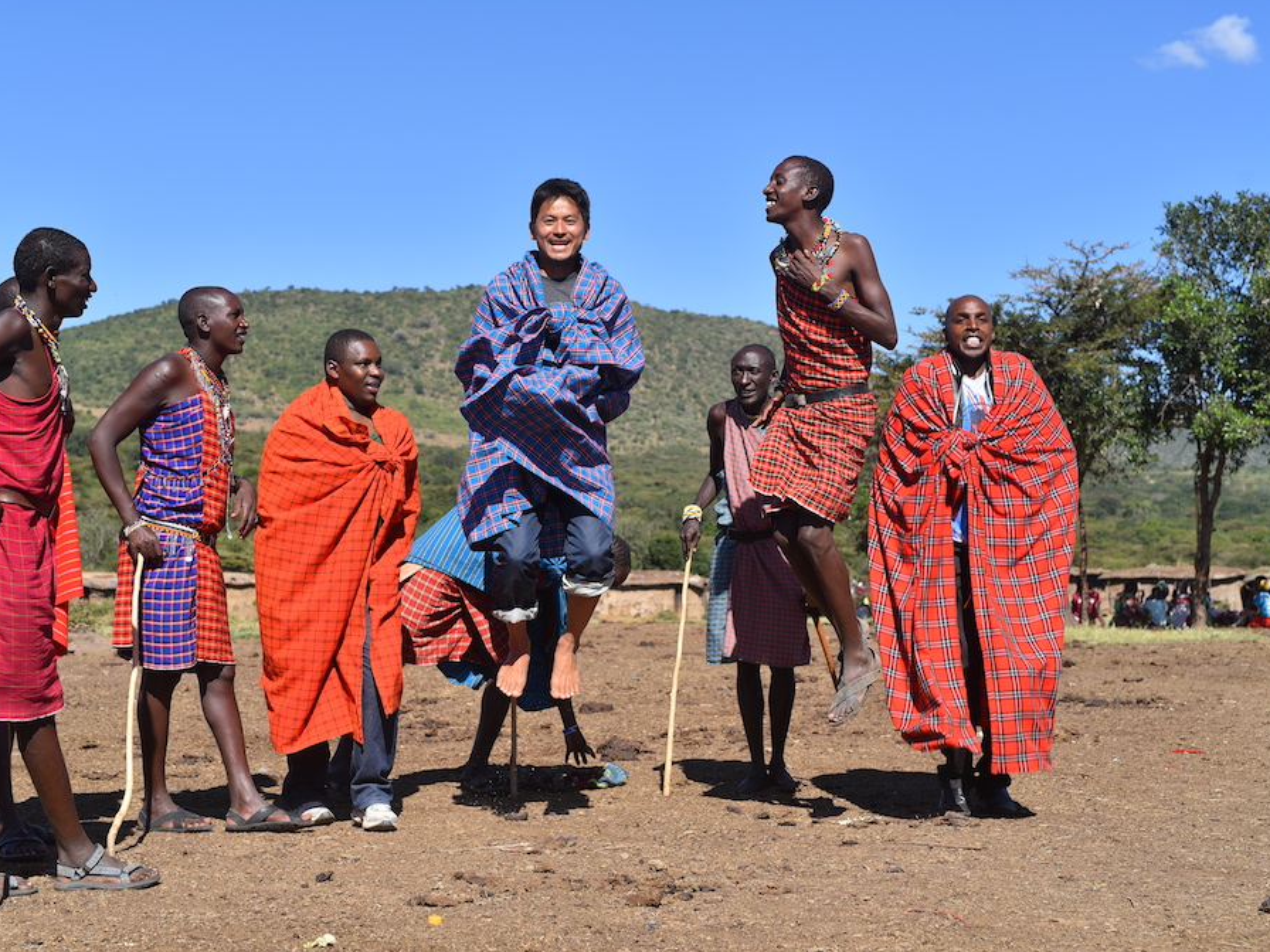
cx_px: 585
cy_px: 470
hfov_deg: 34.9
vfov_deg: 26.6
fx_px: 2018
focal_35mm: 55
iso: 100
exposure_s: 1/640
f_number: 6.3
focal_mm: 50
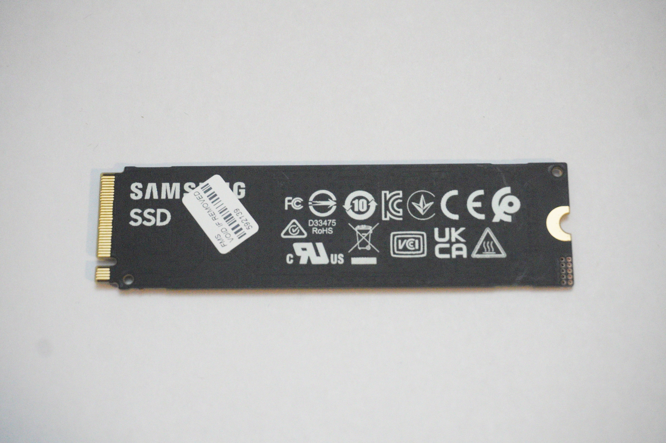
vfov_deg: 21.0
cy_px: 222
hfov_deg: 31.2
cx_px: 333
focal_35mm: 64
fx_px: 1192
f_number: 5.6
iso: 12800
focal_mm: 43
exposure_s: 1/200
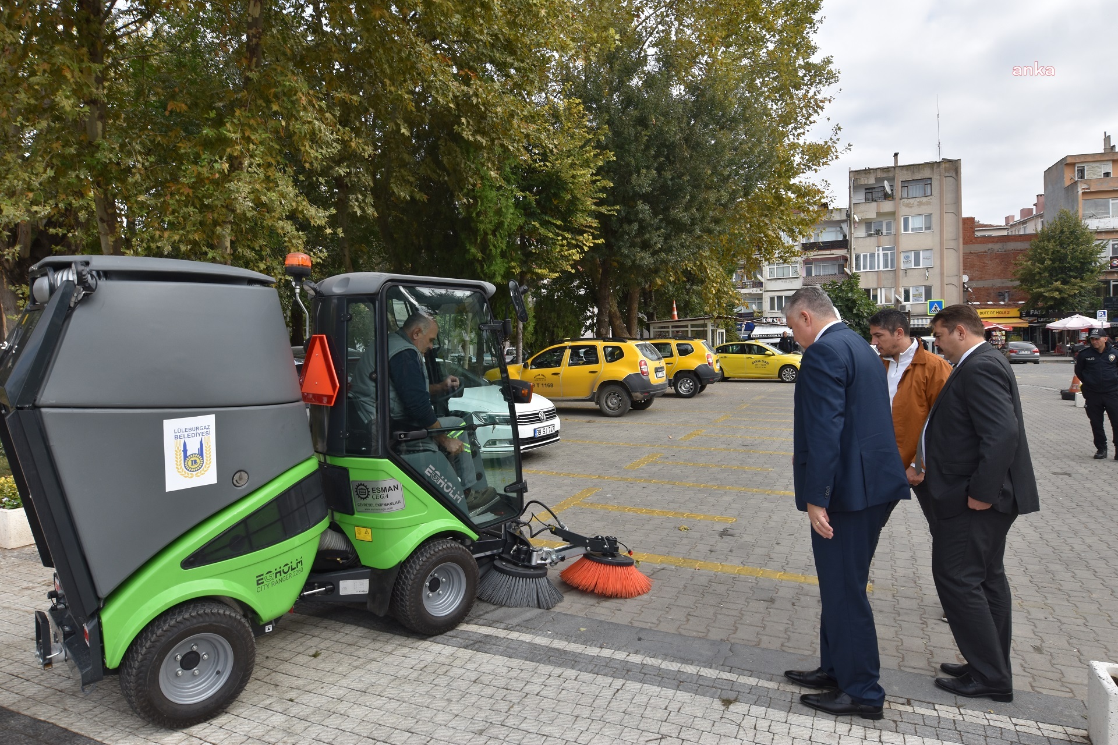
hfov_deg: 81.2
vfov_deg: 59.5
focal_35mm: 21
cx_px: 559
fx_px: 652
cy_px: 372
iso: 180
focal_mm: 14
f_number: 8
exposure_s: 1/250
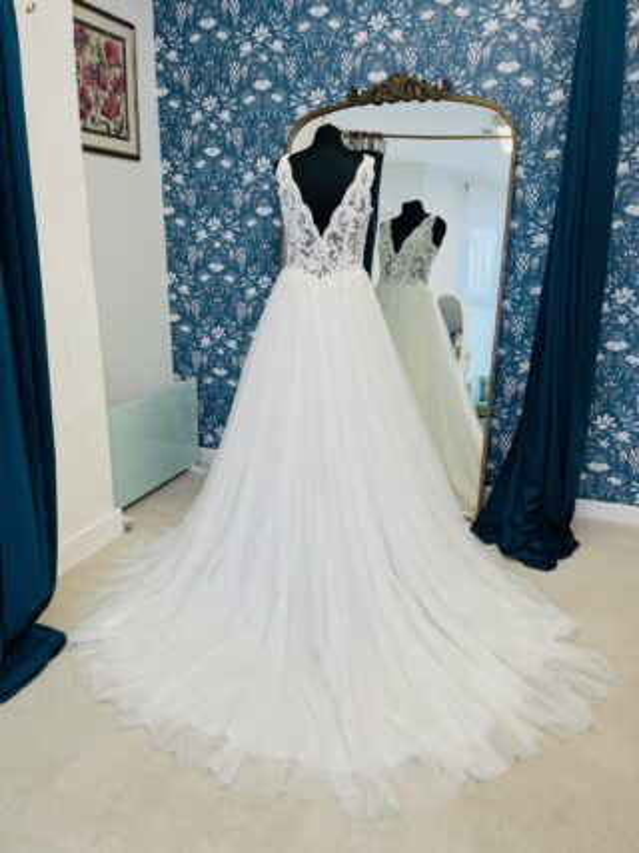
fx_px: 640
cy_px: 426
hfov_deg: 53.0
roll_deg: +0.0
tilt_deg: -16.8
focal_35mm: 26
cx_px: 320
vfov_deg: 67.3
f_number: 1.6
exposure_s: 1/100
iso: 32
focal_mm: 5.1
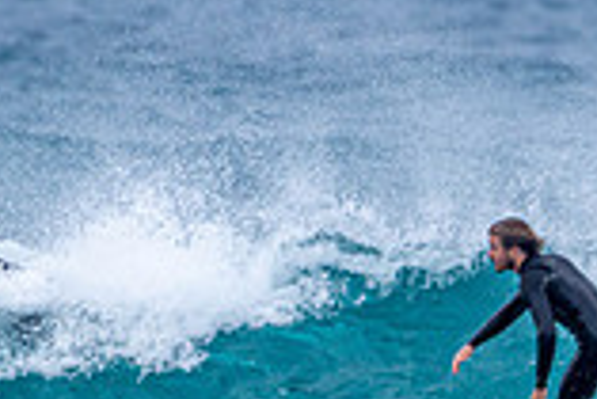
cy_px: 610
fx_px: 45944
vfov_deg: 0.5
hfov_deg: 0.7
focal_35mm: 2768
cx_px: 498
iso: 640
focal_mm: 500
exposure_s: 1/2500
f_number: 5.6
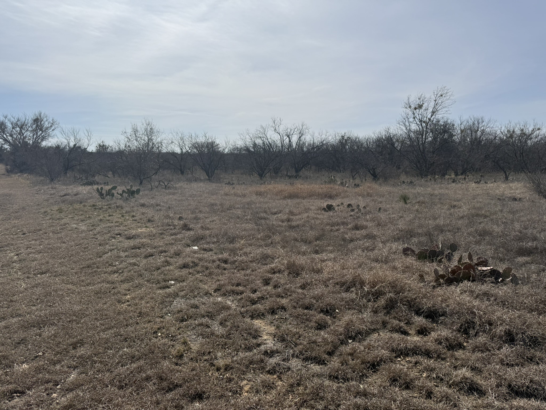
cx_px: 273
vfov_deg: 56.8
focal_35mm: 24
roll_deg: -1.2
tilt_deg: -9.3
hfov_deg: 71.6
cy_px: 205
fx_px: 379
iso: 80
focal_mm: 6.76
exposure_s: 1/10309
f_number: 1.78
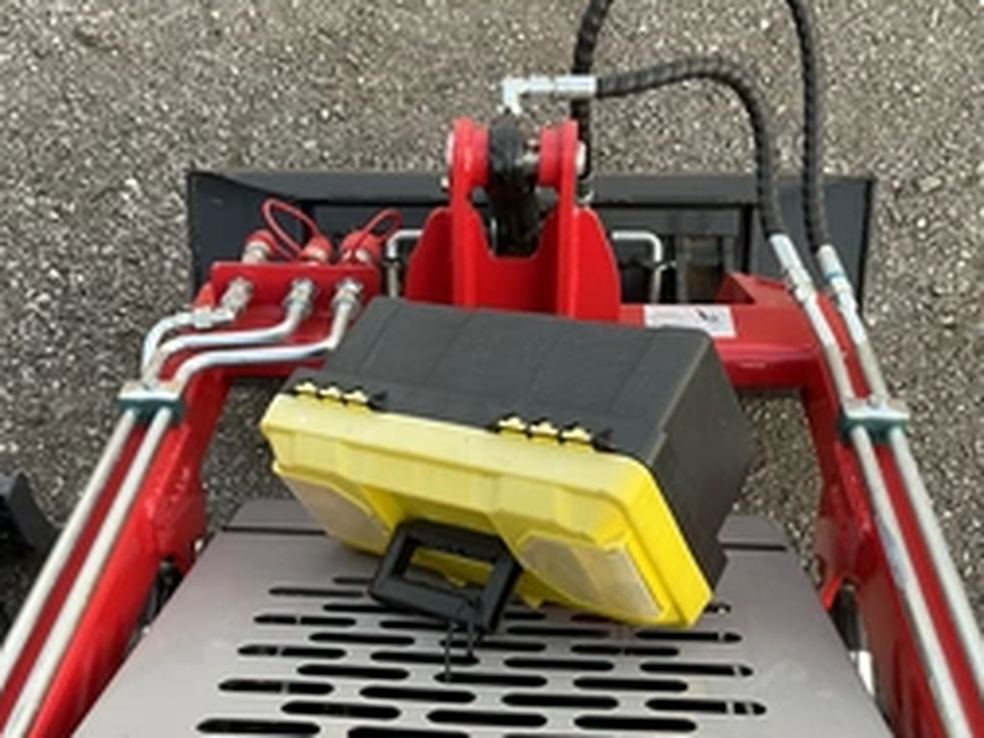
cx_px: 457
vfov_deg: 31.2
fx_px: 1308
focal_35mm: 46
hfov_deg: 41.2
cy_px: 500
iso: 32
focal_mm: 3
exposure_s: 1/122
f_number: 1.8
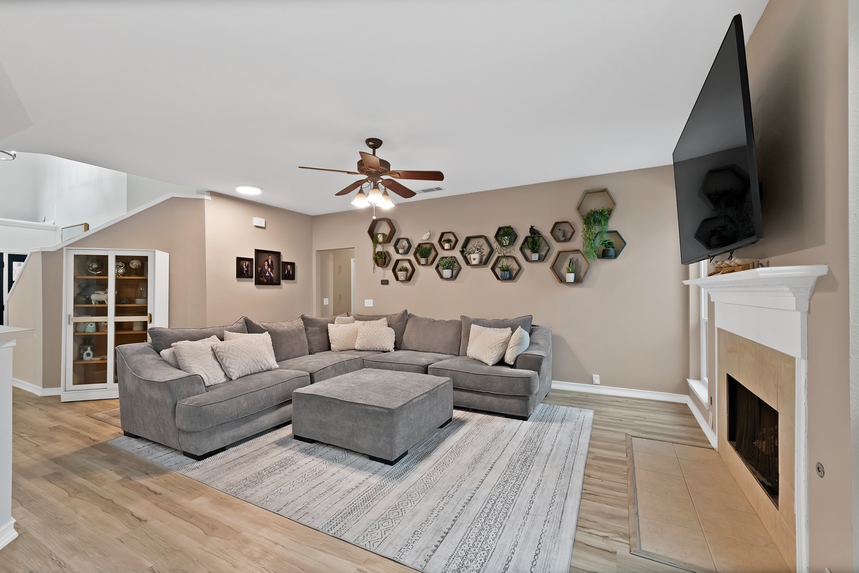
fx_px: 334
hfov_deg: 104.2
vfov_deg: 81.3
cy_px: 286
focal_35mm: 14
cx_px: 430
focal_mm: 14
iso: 640
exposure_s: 1.3
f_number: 9
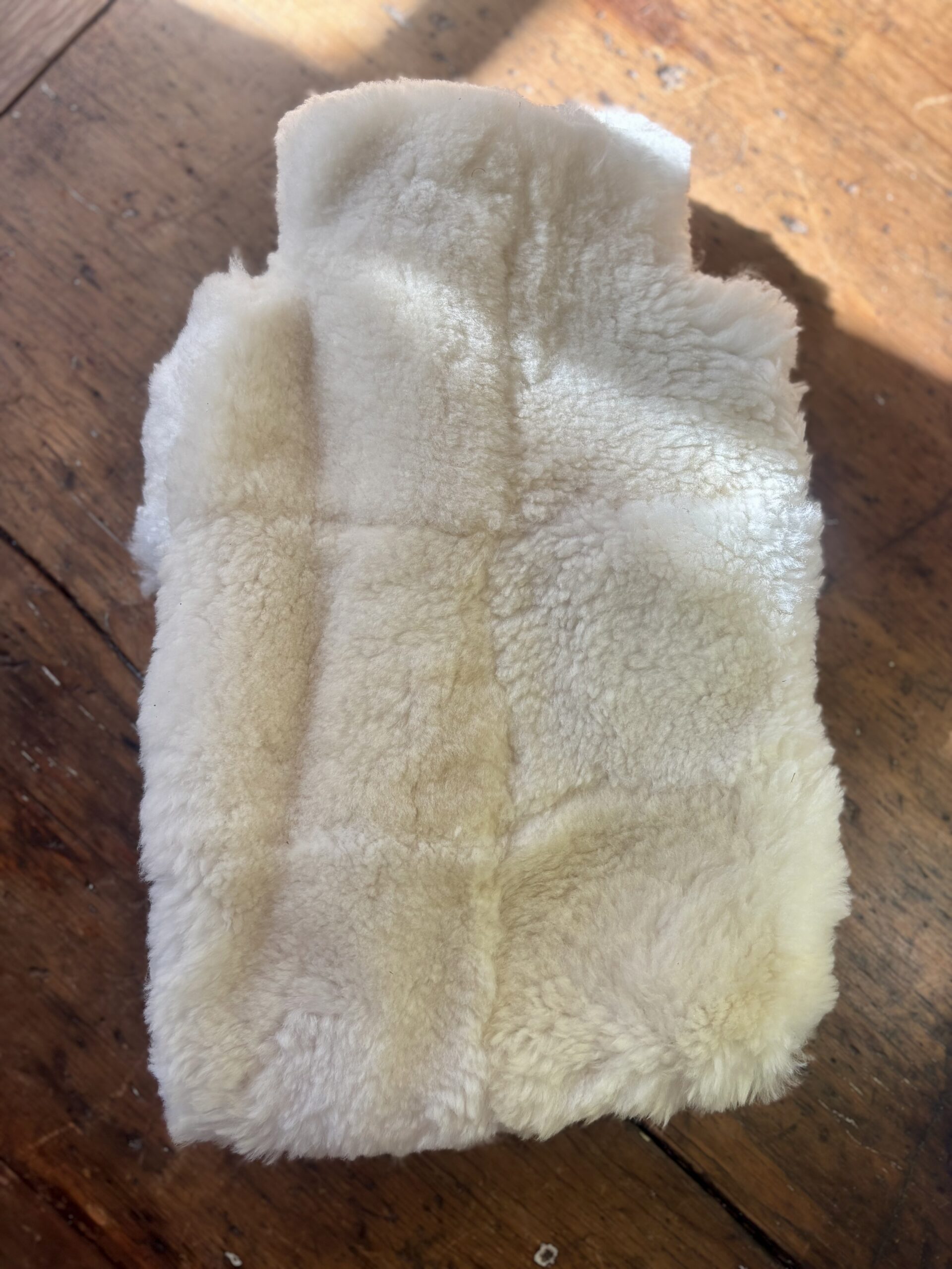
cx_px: 476
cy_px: 634
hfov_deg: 53.1
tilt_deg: -83.5
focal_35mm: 26
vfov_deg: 67.3
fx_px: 953
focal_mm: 5.96
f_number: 1.6
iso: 40
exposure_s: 1/248
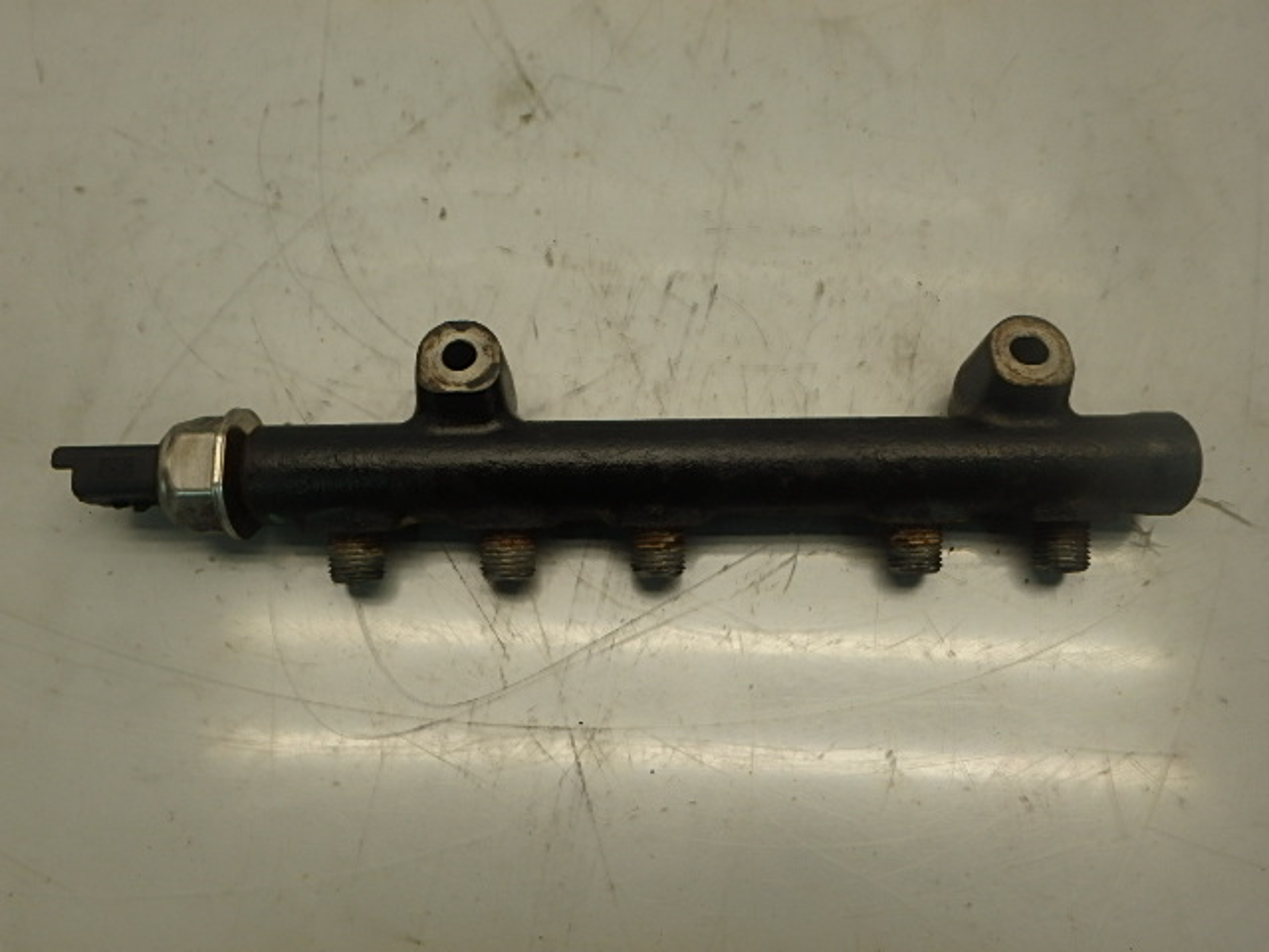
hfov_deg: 67.3
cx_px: 634
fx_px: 953
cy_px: 476
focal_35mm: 26
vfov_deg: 53.1
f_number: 4.3
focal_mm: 4.7
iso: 160
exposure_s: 1/80
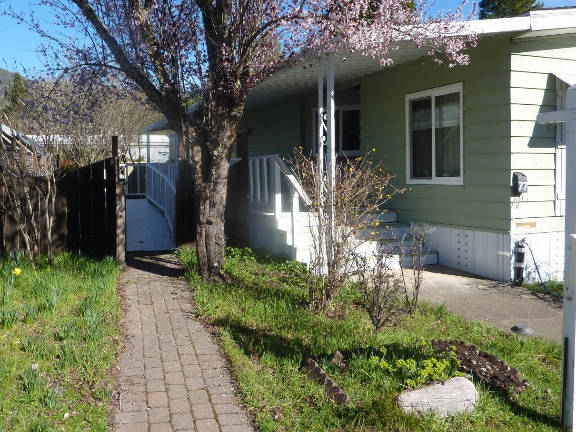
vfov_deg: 45.4
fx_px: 516
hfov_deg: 58.0
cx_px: 237
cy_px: 193
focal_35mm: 31
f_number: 4
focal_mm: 4.1
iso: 80
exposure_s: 1/400
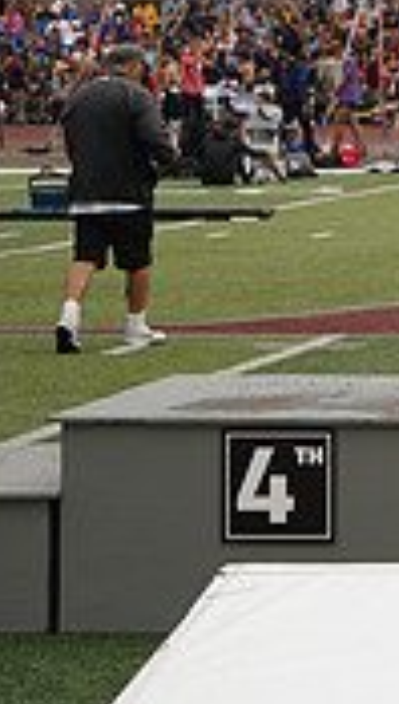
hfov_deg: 6.1
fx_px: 3502
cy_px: -46
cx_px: 1165
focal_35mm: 187
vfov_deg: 11.4
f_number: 11
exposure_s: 1/160
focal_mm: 54
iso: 100
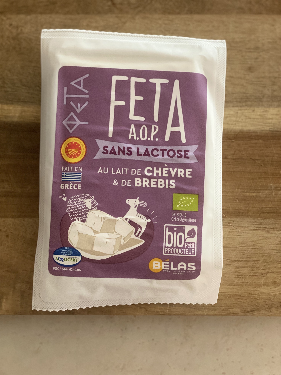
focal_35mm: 52
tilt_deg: -84.5
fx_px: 563
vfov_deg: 36.8
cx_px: 140
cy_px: 188
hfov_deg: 28.0
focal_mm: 6
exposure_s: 1/33
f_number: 2
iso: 400
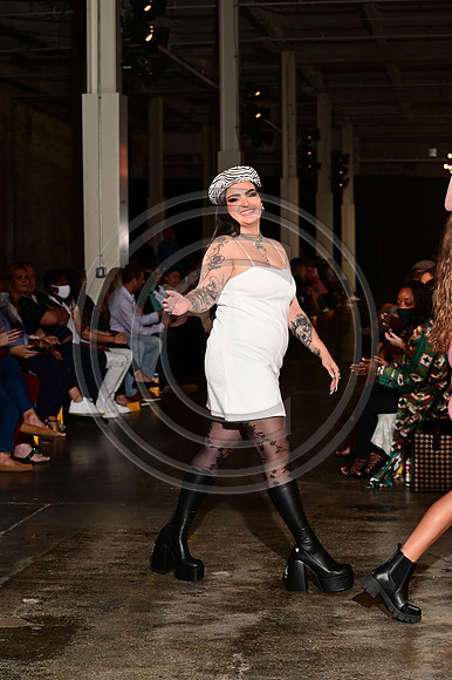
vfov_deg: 28.9
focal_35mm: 70
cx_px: 226
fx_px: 1320
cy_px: 340
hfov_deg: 19.4
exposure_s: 1/160
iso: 1000
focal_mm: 70
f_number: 6.3
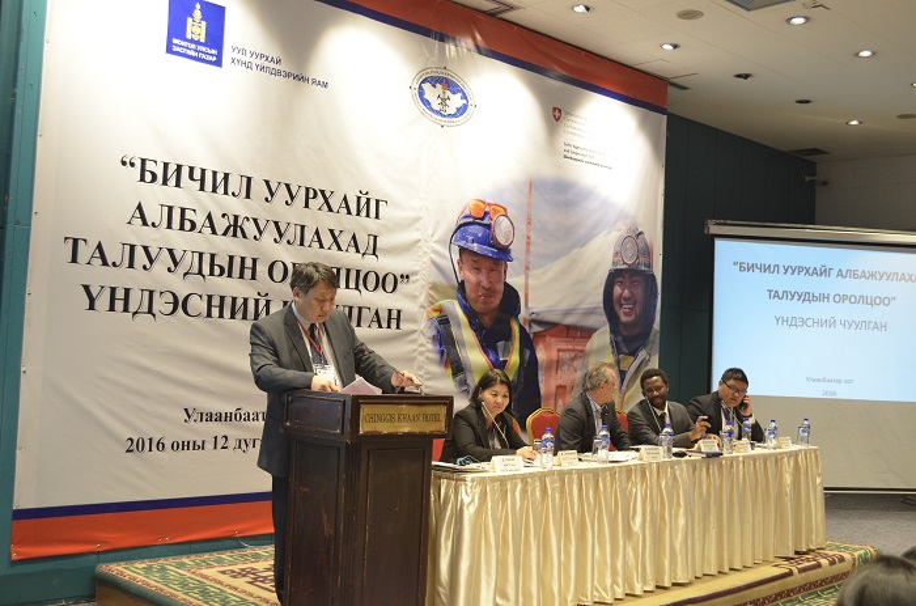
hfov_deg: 49.7
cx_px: 458
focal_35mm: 39
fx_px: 990
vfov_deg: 34.0
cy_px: 303
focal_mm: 26
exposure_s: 1/30
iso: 1000
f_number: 4.2
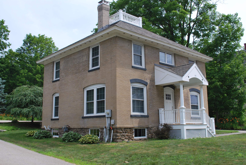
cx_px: 123
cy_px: 82
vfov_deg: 37.0
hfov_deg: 53.1
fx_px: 246
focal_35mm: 36
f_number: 7.1
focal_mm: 24
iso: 100
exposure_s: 1/200
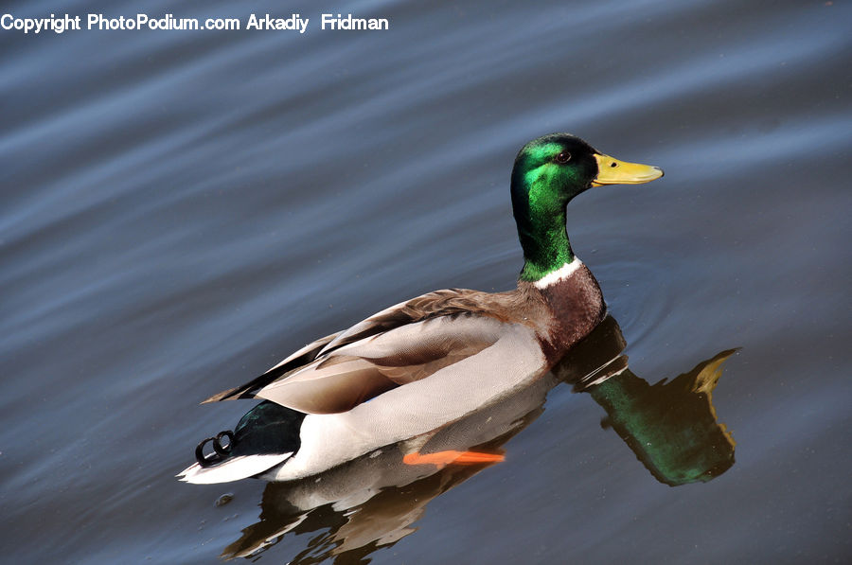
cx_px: 426
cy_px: 282
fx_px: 6025
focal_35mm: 255
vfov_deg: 5.4
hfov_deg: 8.1
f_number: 6.3
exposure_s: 1/640
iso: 200
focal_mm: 170
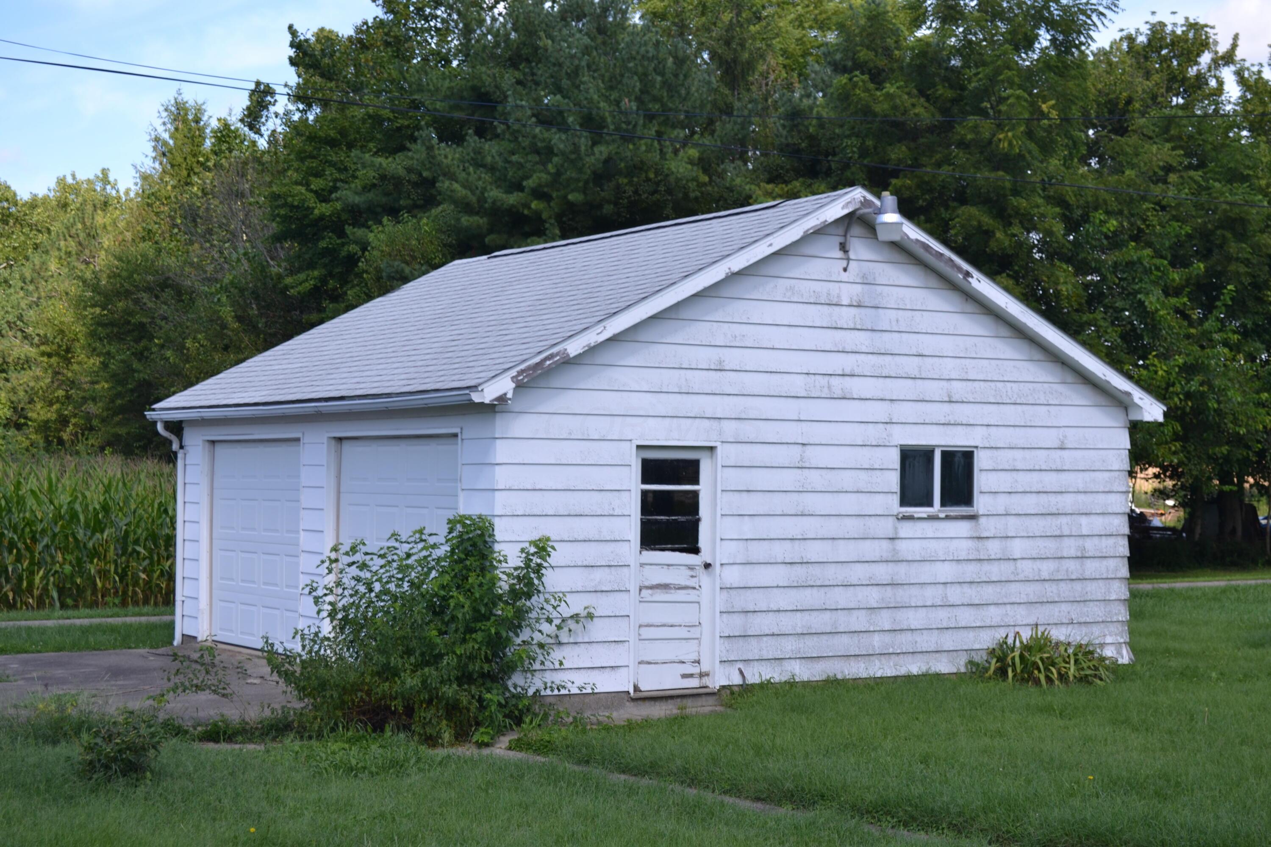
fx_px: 2012
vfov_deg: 23.8
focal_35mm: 57
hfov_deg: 35.1
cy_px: 424
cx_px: 636
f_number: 7.1
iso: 100
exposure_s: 1/200
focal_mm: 38
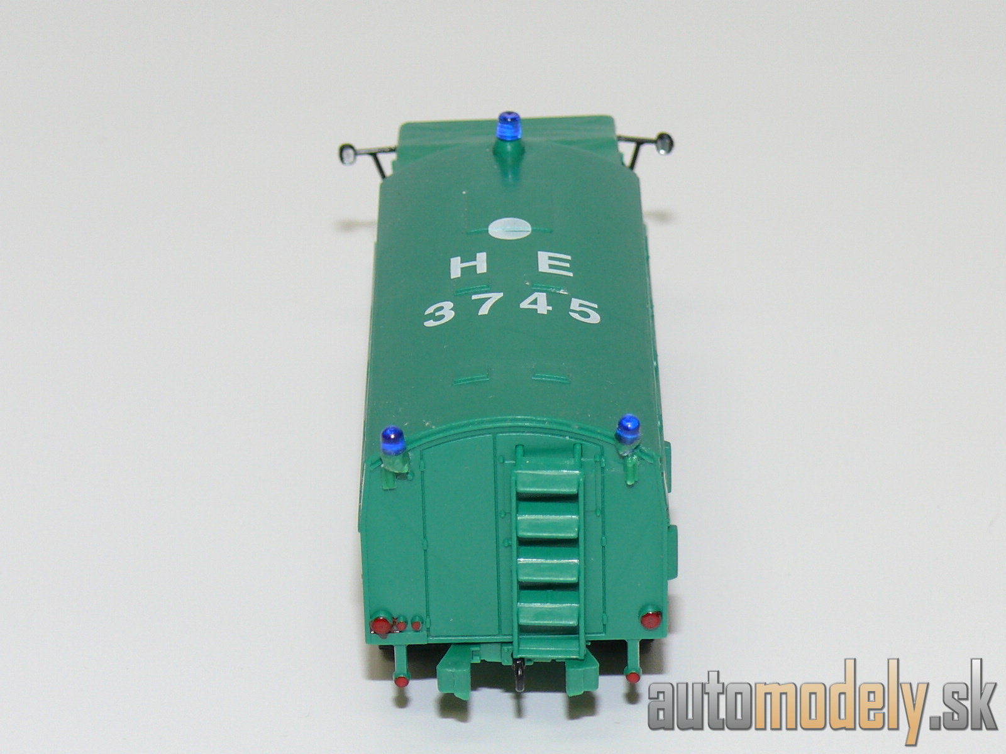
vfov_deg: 11.1
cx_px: 503
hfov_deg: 14.7
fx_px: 3894
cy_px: 377
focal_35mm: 134
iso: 100
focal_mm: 15.8
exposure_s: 1/30
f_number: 4
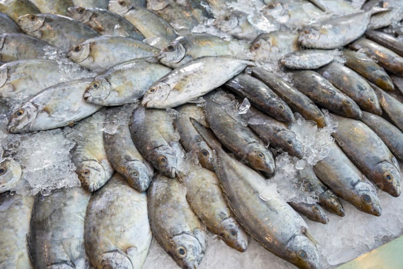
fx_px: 425
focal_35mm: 38
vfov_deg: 35.0
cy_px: 134
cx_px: 202
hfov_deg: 50.7
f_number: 4
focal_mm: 25.4
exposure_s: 1/40
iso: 125
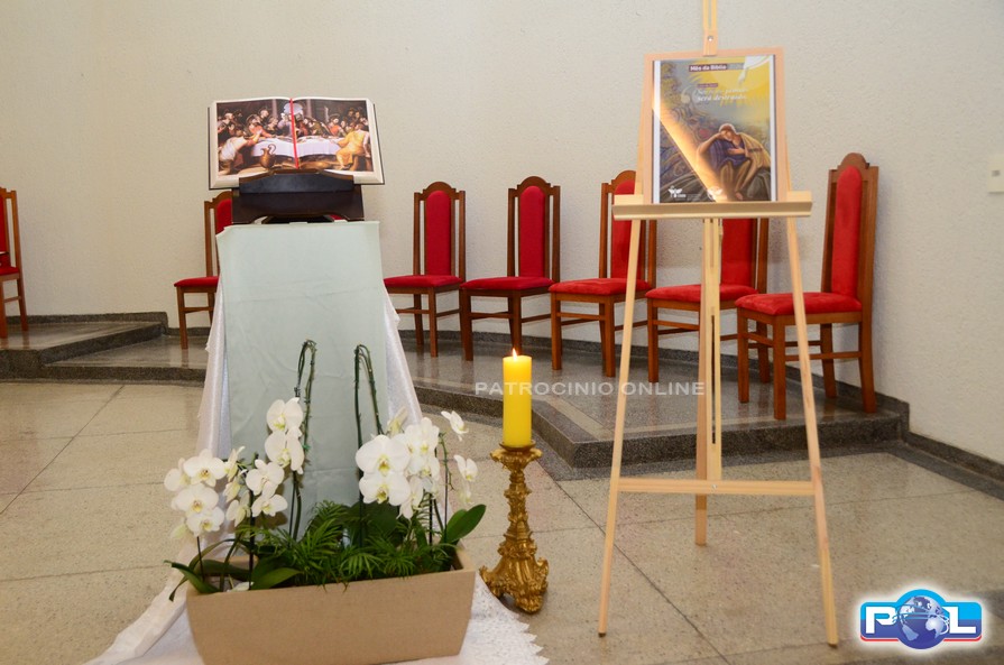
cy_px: 332
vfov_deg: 39.8
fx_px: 919
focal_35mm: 33
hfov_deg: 57.3
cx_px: 502
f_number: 5
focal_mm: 22
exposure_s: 1/160
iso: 1600
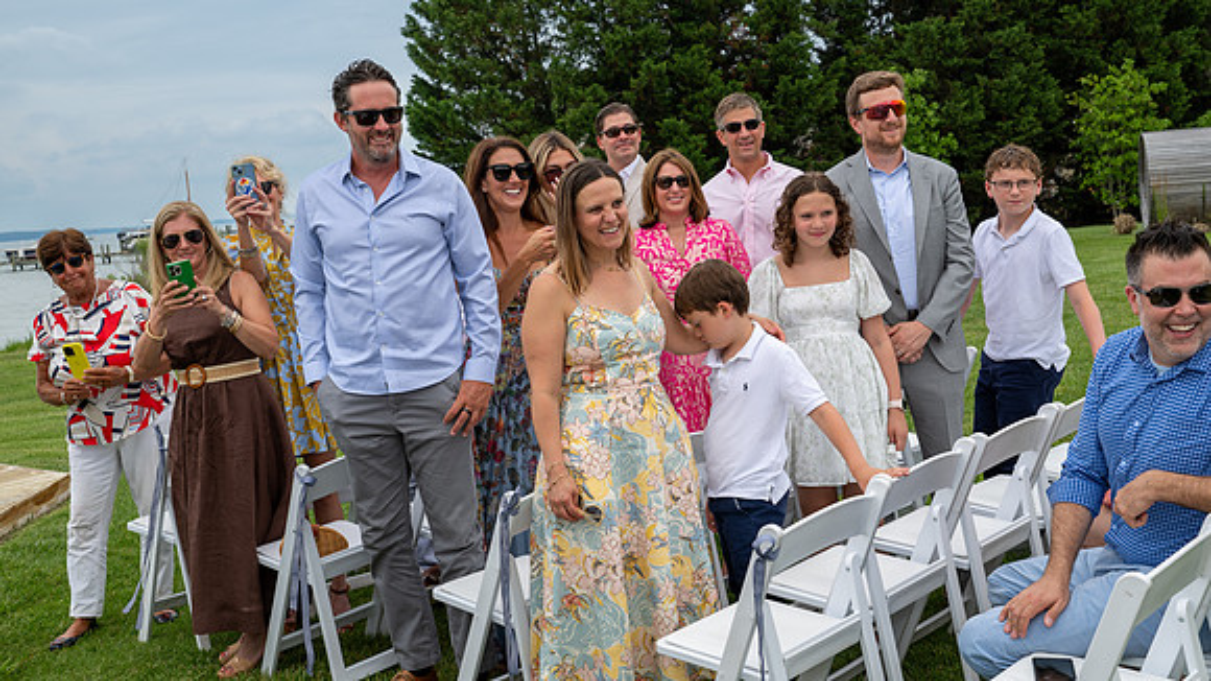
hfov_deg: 47.4
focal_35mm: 43
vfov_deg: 27.7
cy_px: 288
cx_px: 606
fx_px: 1379
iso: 90
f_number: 7.1
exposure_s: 1/250
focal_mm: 41
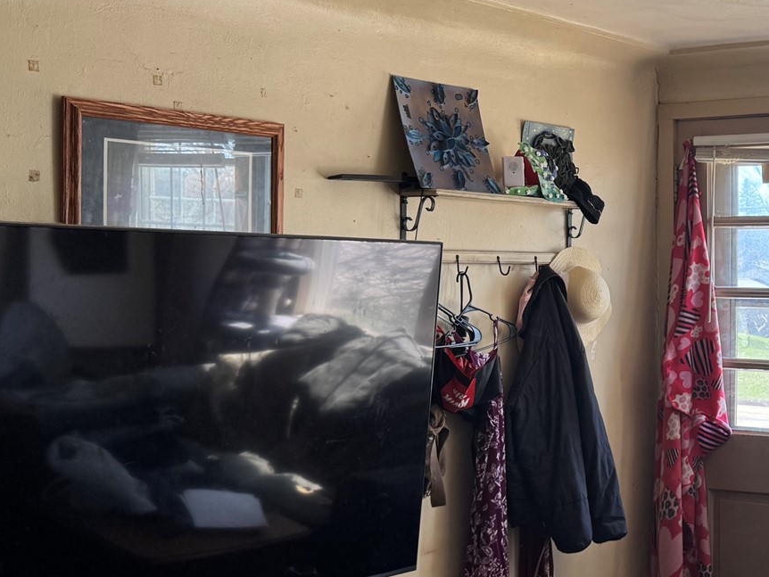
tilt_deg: -1.2
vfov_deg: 25.7
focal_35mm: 57
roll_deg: -0.2
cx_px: 810
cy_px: 292
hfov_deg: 30.7
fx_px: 1267
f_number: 1.78
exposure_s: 1/121
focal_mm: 6.76
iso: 50
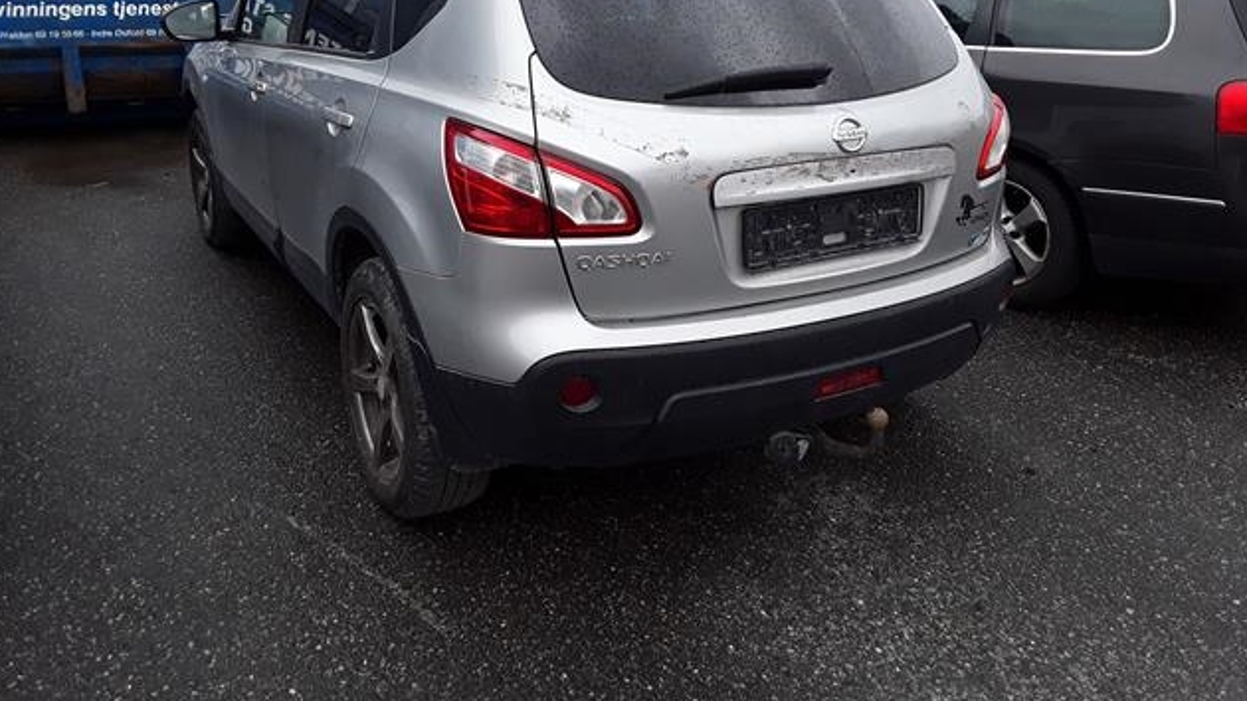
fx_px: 1025
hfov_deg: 62.6
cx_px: 620
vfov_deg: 37.3
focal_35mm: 31
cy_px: 232
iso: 40
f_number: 1.9
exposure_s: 1/256
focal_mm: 2.91
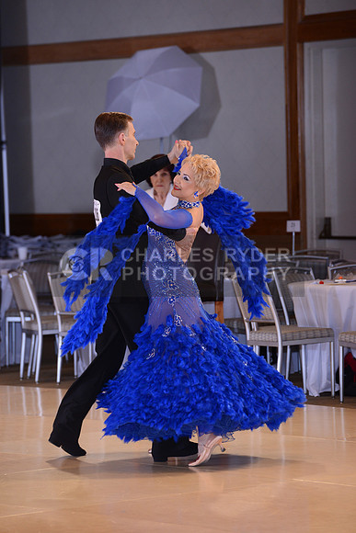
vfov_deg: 10.5
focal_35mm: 195
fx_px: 2891
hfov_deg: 7.0
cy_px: 266
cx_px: 178
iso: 1250
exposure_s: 1/250
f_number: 5.6
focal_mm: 195
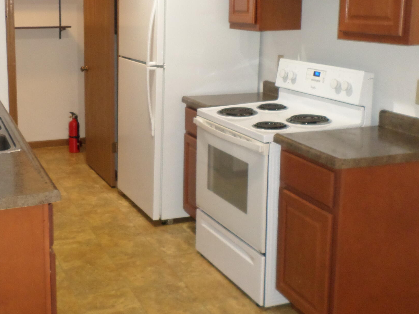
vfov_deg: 31.3
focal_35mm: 46
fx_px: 557
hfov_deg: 40.7
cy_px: 105
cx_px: 136
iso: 200
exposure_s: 1/30
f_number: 2.5
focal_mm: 4.5
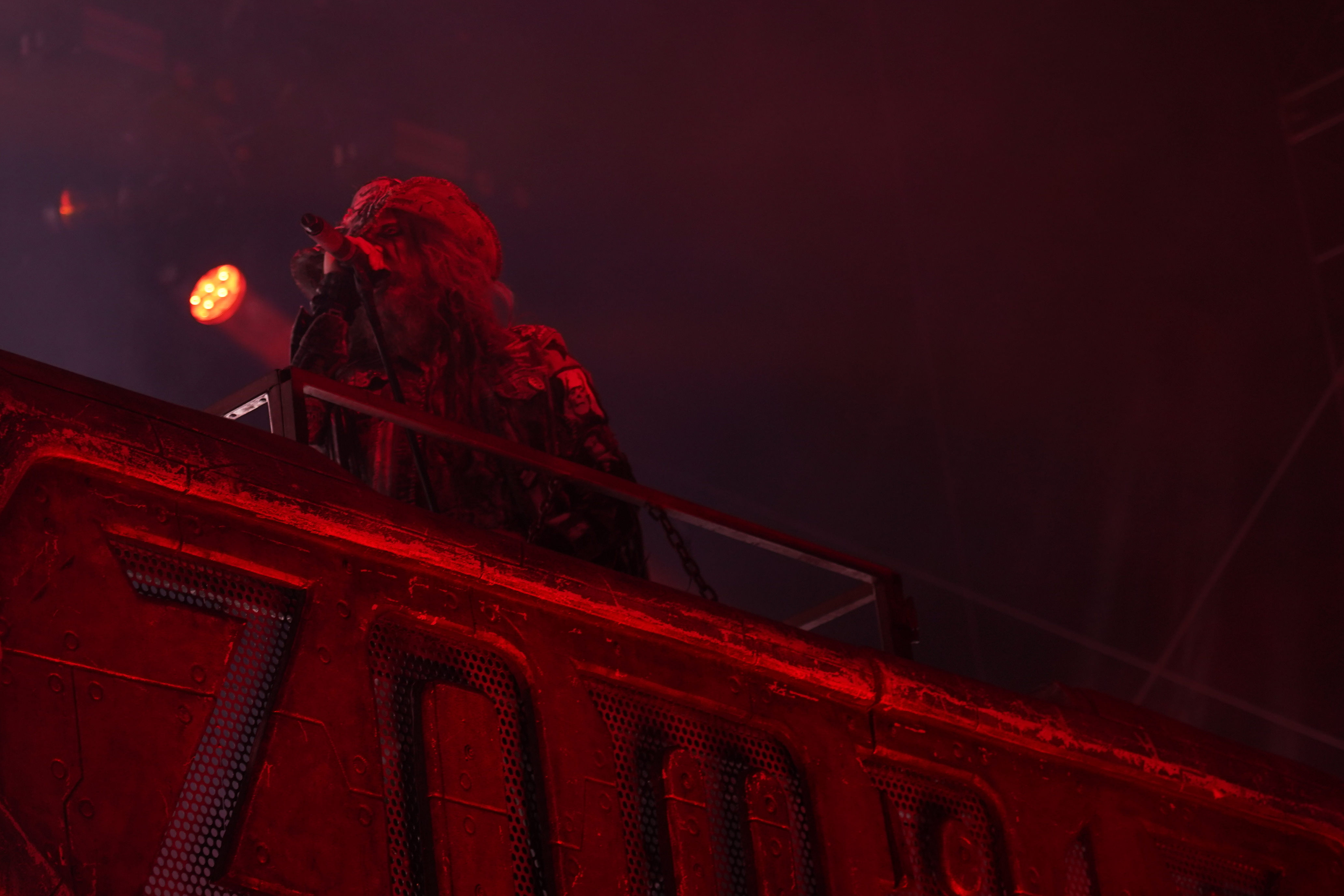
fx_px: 5711
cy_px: 310
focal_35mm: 153
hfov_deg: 13.4
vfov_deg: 9.0
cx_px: 553
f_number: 4
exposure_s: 1/125
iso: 1000
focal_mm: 105
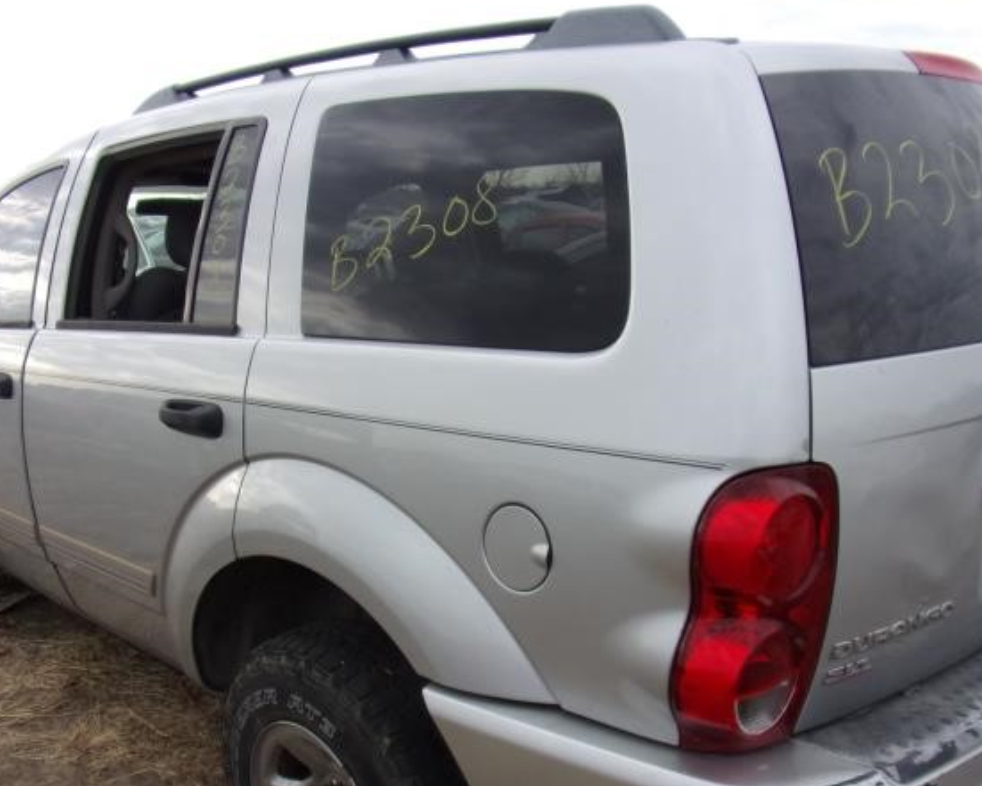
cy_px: 512
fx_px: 988
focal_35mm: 34
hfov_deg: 52.8
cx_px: 487
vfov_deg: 42.9
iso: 80
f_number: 3.3
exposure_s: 1/300
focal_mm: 4.3
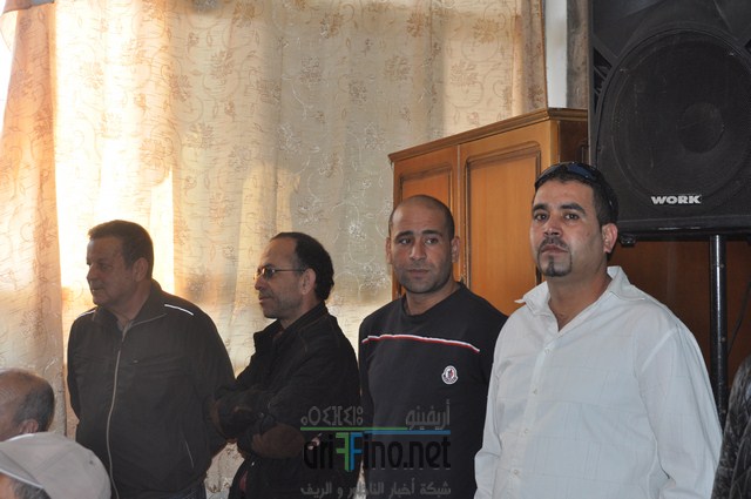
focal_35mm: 60
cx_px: 376
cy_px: 250
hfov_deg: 33.4
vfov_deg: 22.6
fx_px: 1250
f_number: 4.2
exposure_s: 1/125
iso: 560
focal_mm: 40
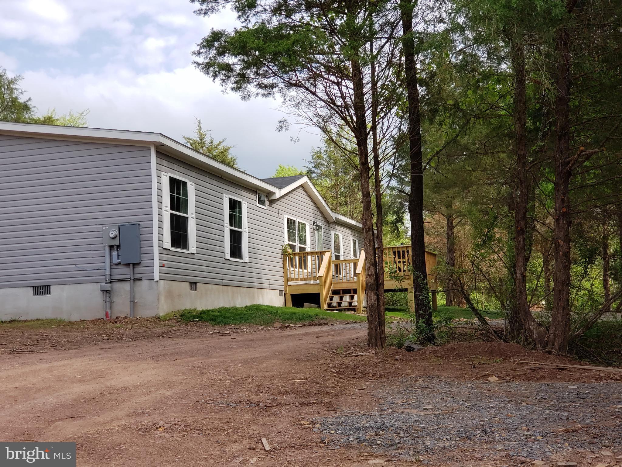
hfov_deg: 36.8
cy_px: 234
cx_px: 311
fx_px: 934
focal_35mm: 52
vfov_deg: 28.0
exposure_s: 1/358
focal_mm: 6
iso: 32
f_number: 2.4
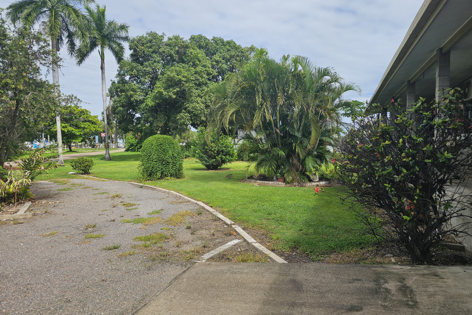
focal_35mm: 24
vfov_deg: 53.1
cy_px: 157
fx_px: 315
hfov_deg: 73.7
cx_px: 236
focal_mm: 6.3
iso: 10
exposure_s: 1/992
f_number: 1.7
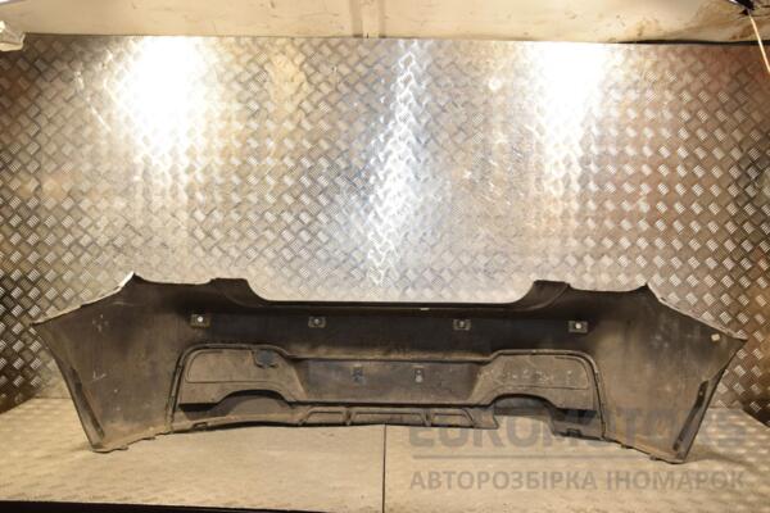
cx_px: 385
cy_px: 256
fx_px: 706
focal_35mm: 33
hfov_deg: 57.2
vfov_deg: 40.0
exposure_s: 1/200
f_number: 7.1
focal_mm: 22
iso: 800
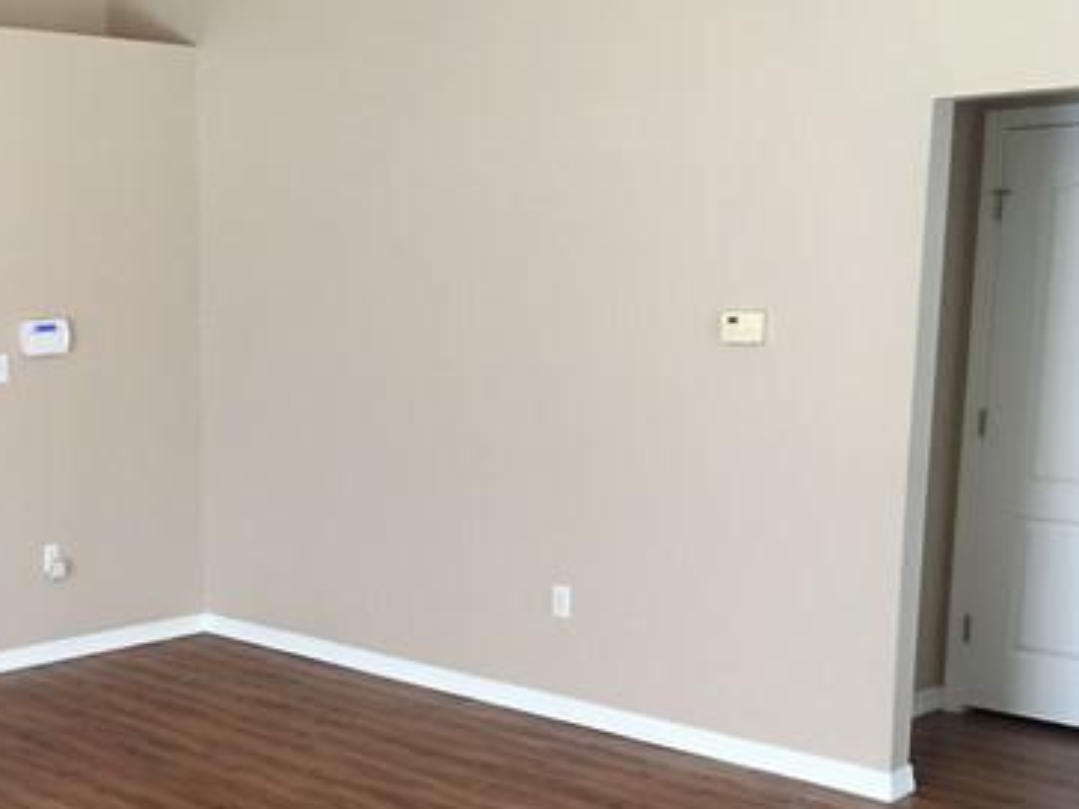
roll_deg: +1.1
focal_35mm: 51
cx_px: 196
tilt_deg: -9.6
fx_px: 1590
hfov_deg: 36.1
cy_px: 590
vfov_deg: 28.2
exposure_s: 1/15
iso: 80
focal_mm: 4.15
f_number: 2.2
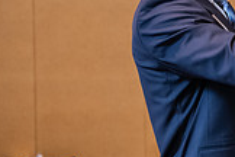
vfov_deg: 10.6
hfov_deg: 14.8
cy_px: 25
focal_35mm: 129
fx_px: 842
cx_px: 354
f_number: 3.2
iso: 2000
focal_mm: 36
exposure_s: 1/160
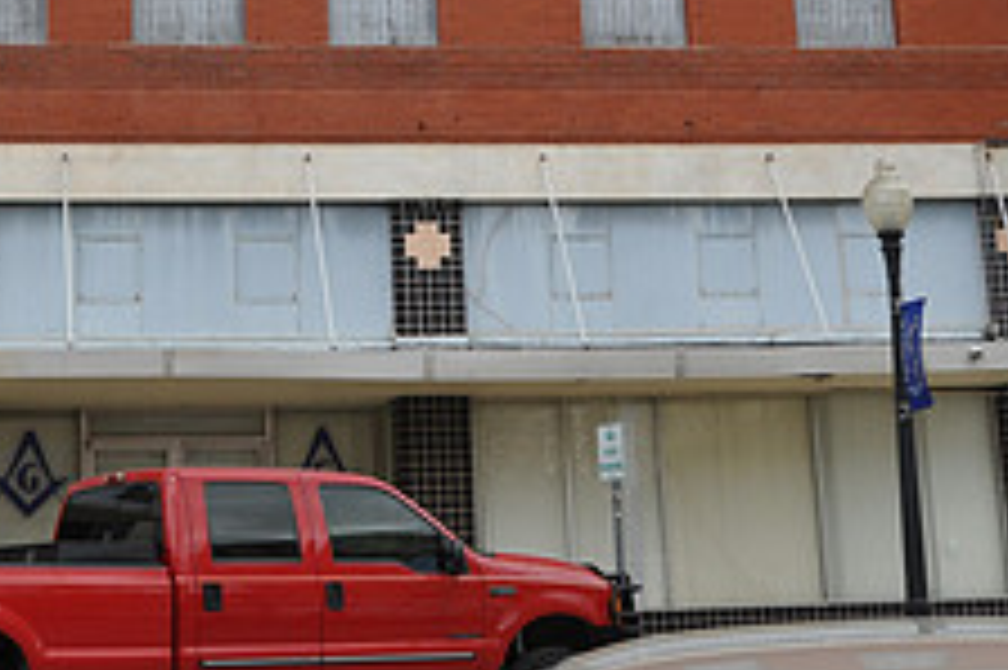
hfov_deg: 28.2
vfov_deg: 18.8
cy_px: -34
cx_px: 189
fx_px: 1959
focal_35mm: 70
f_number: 8
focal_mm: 18
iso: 200
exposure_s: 1/250
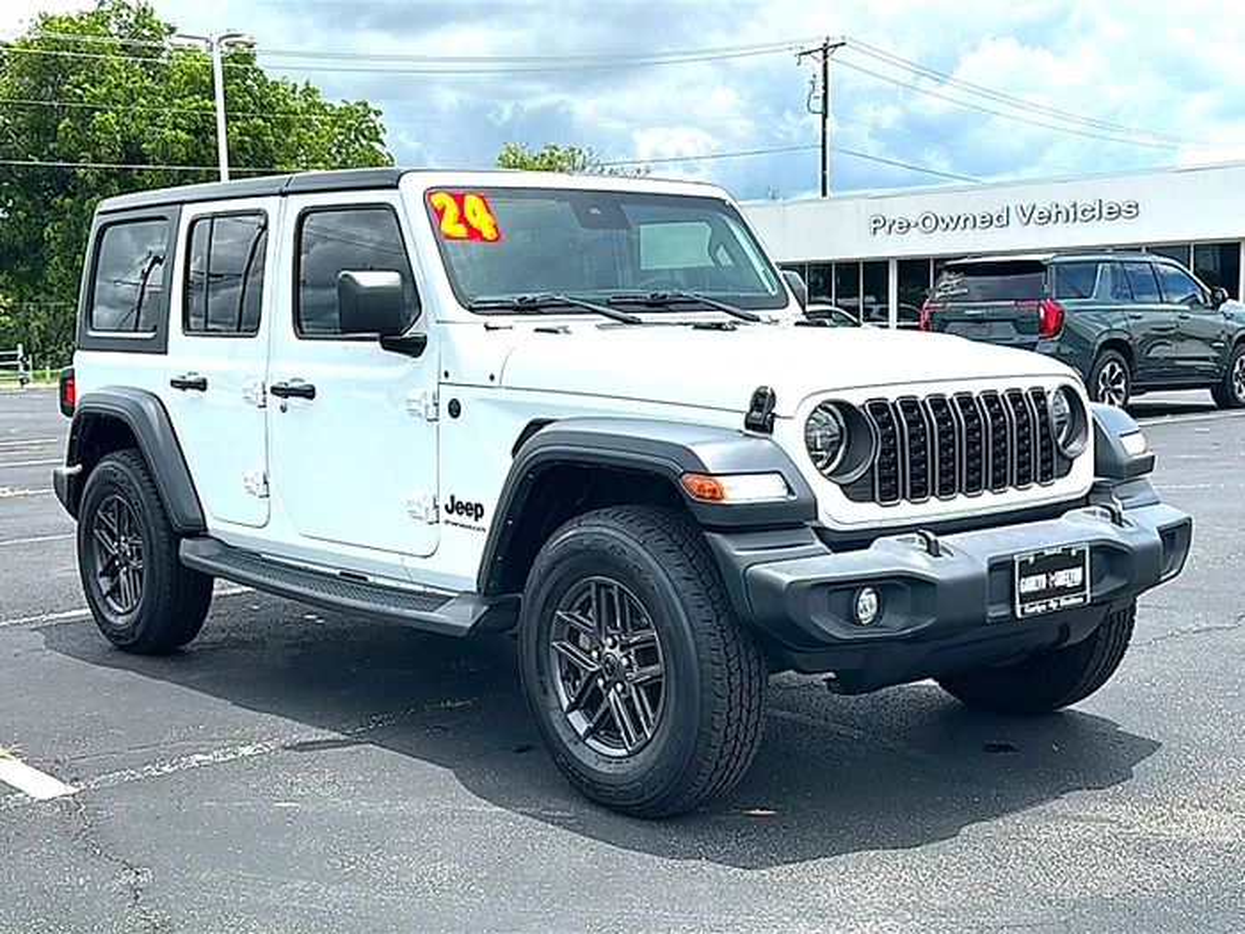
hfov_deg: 49.0
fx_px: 1367
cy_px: 467
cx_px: 622
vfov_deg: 37.7
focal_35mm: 38
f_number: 1.78
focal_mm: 6.86
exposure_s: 1/5291
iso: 80
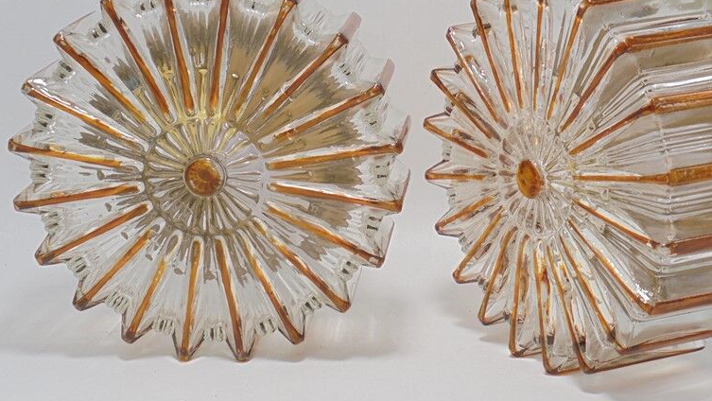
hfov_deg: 37.2
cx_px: 385
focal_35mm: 56
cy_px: 165
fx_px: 1058
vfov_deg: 21.4
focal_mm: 7.8
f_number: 4.5
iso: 100
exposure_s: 1/40
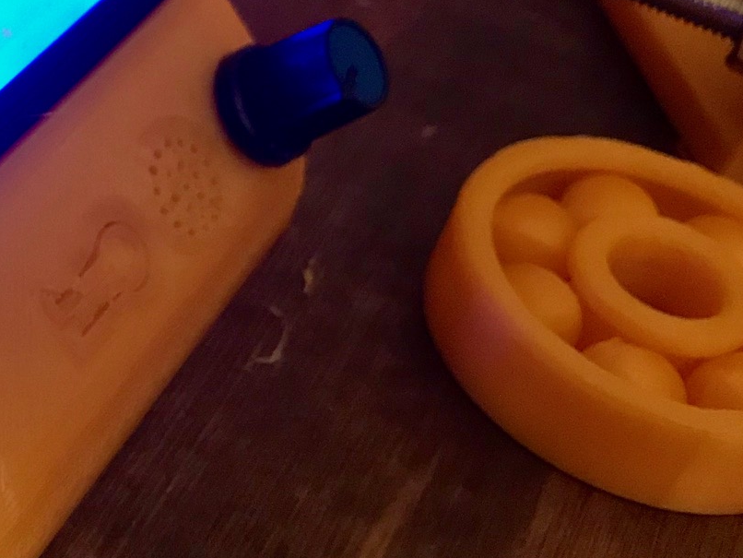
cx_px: -135
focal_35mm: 70
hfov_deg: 25.2
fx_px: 1503
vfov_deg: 20.9
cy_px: 148
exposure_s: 1/9
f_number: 1.8
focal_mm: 3.99
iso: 100
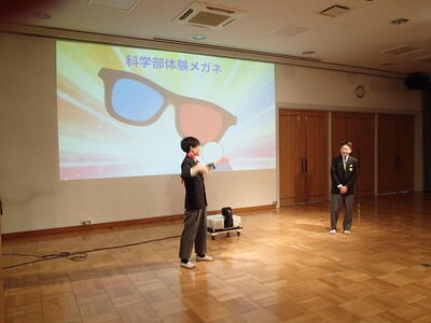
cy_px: 162
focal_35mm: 28
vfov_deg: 49.7
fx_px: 349
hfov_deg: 63.4
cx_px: 216
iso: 250
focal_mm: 5
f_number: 3.9
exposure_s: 1/30
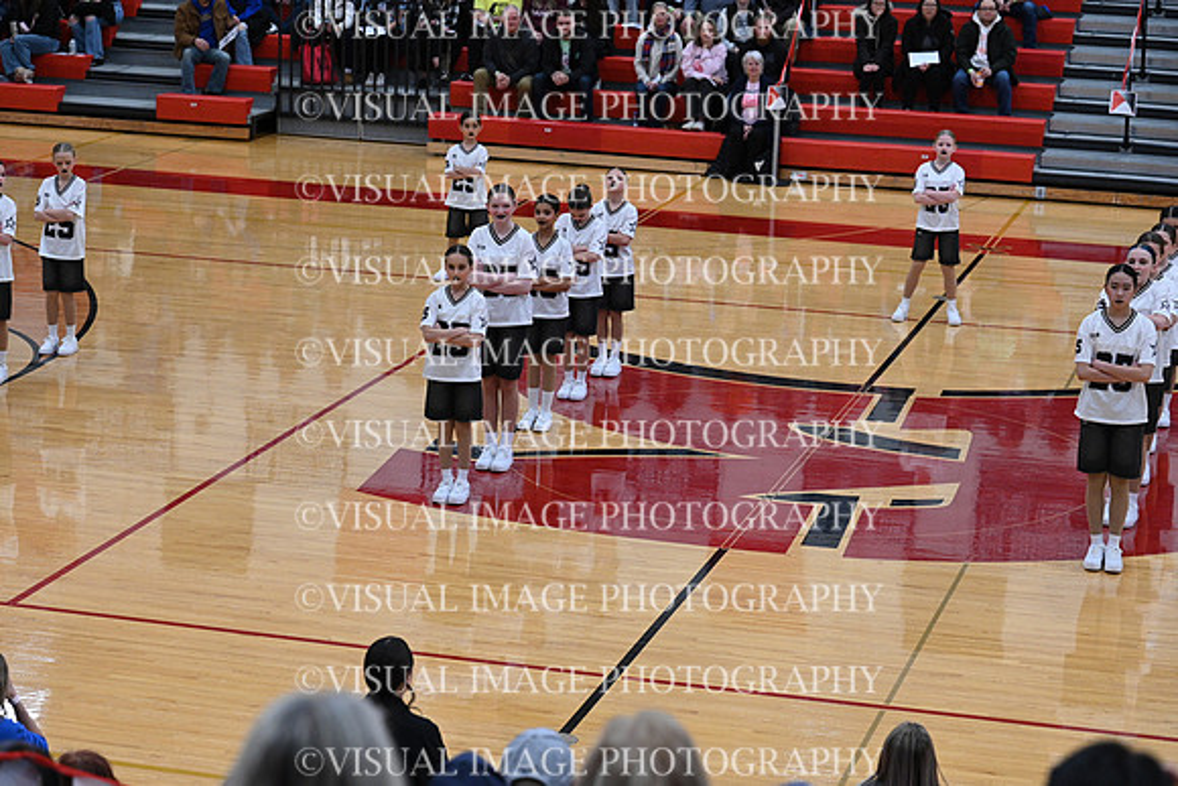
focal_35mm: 91
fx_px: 2978
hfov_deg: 22.4
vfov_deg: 15.0
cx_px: 589
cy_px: 393
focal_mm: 91
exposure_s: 1/400
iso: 4000
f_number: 4
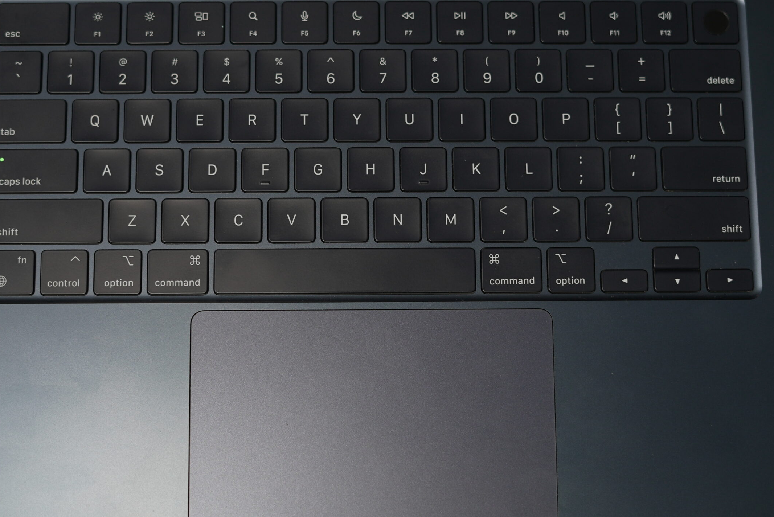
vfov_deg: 22.6
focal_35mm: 60
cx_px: 373
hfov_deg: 33.4
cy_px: 240
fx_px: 1291
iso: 320
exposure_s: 1/100
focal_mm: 50
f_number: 2.8
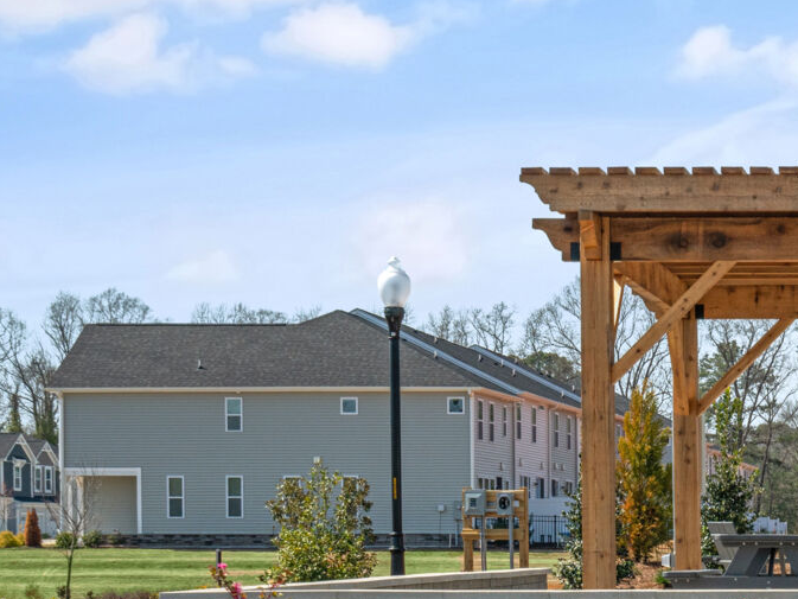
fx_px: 2306
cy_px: 485
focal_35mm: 100
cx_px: 956
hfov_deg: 18.6
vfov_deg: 14.7
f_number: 10
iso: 400
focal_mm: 35
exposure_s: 1/800
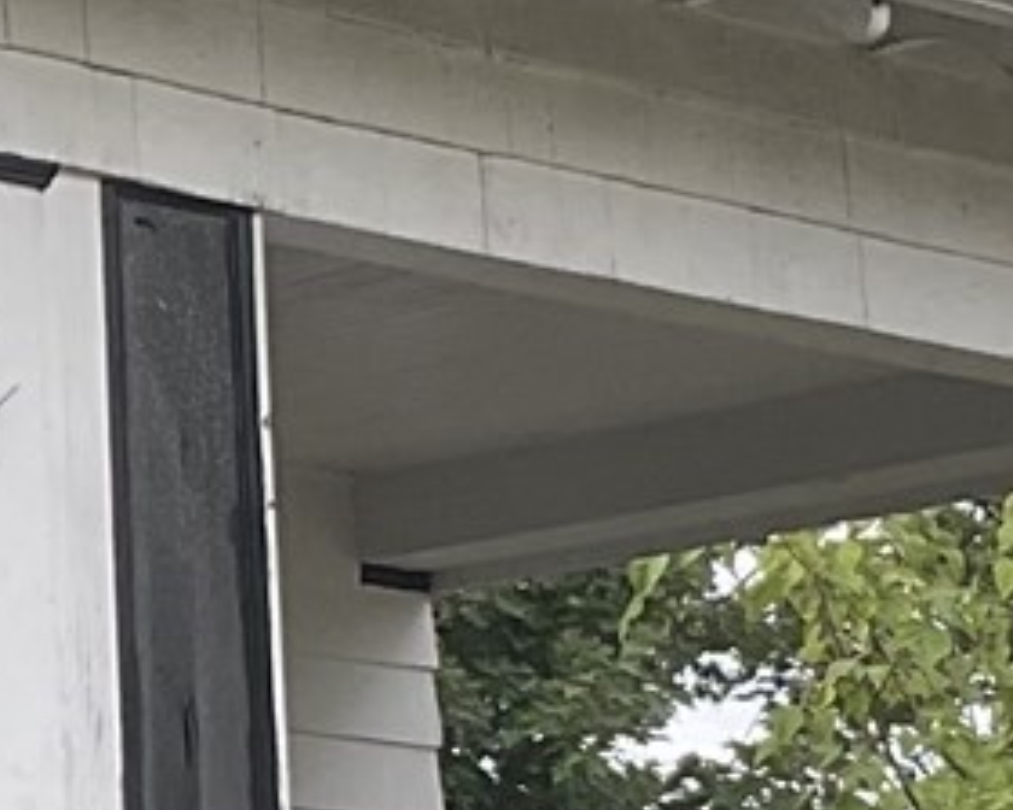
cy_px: 633
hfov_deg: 9.2
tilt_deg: +10.3
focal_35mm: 207
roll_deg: +1.3
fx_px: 6206
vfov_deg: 7.5
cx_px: -369
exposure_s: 1/272
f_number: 1.8
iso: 16
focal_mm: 3
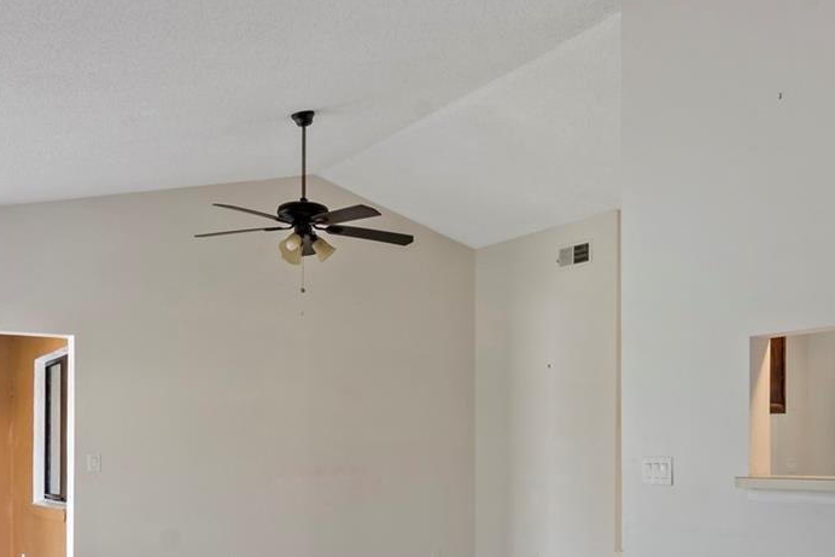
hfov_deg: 50.5
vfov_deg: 33.9
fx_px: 885
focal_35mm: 38
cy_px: 442
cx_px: 449
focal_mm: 11
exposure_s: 1/4
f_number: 9
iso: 200
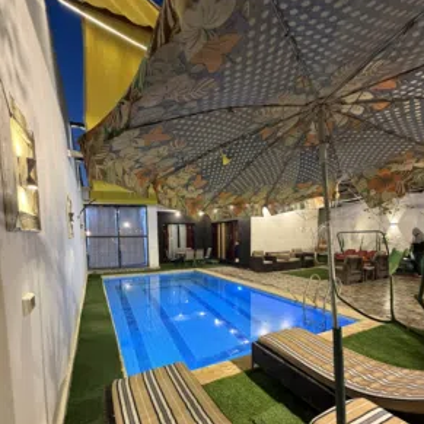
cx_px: 217
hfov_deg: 84.0
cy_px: 262
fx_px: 236
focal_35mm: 17
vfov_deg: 82.5
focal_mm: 2.22
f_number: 2.2
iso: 500
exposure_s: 1/50
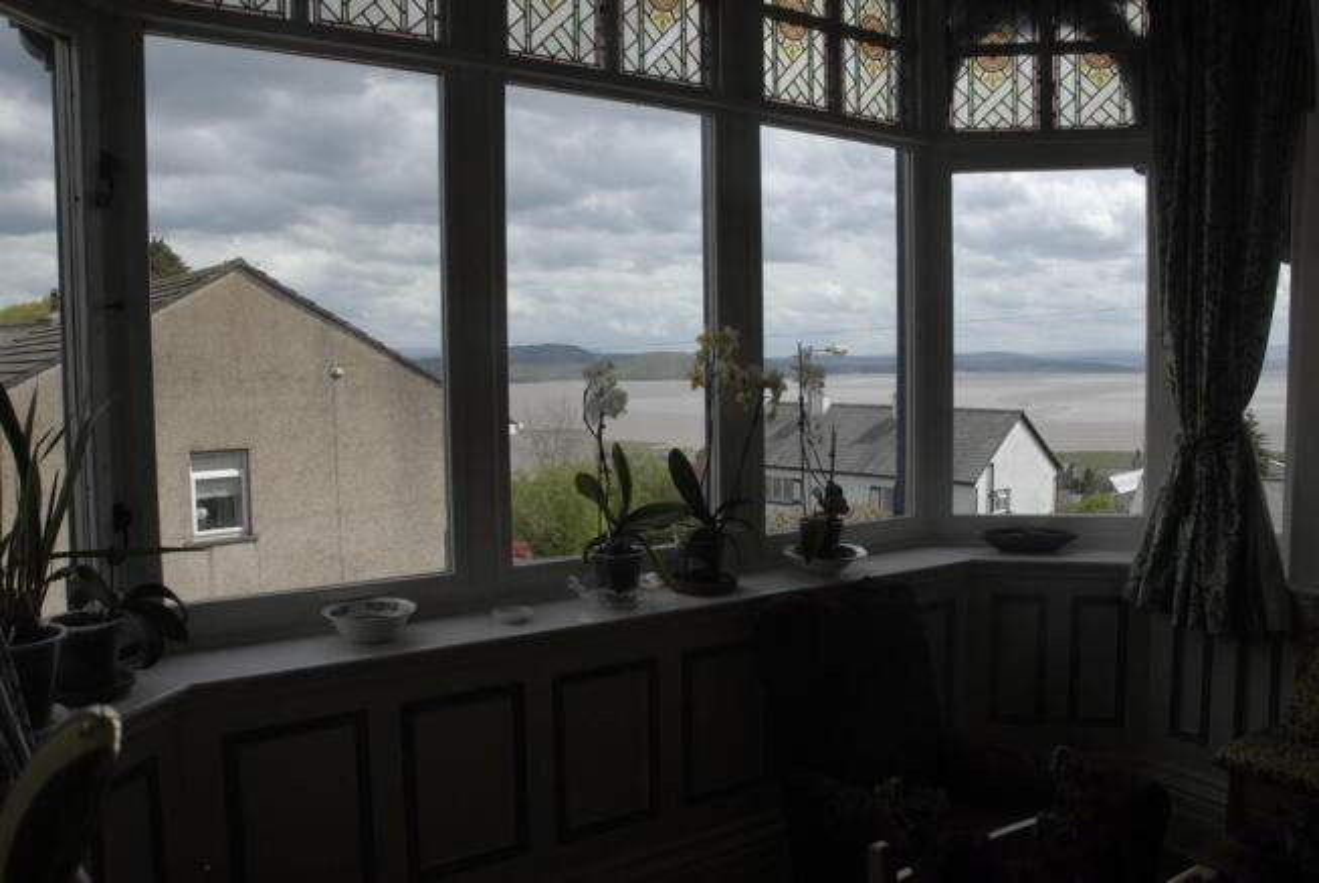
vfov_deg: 48.0
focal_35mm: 27
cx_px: 660
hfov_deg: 67.3
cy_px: 442
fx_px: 990
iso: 200
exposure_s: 1/320
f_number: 8
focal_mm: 18
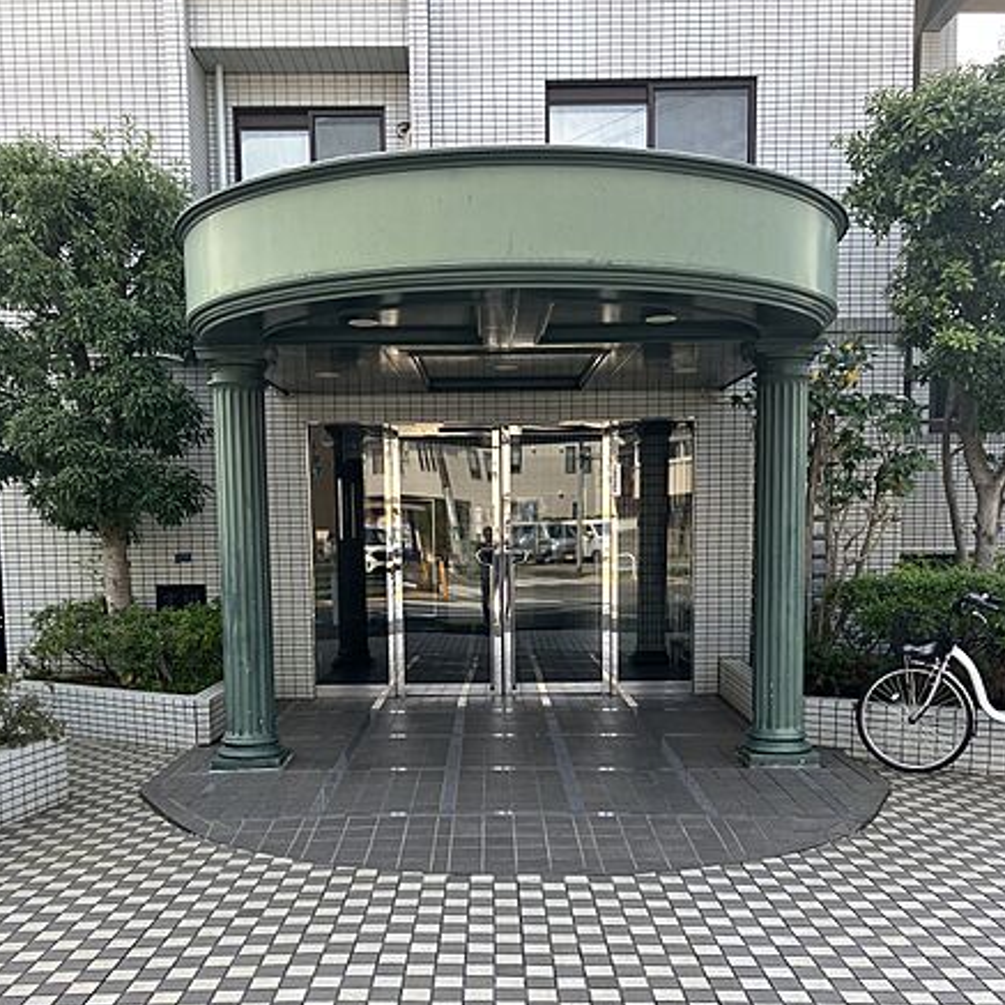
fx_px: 1117
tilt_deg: -5.8
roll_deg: +1.9
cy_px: 665
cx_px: 501
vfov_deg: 47.7
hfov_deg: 48.5
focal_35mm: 34
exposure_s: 1/433
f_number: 1.8
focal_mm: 3.99
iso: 32
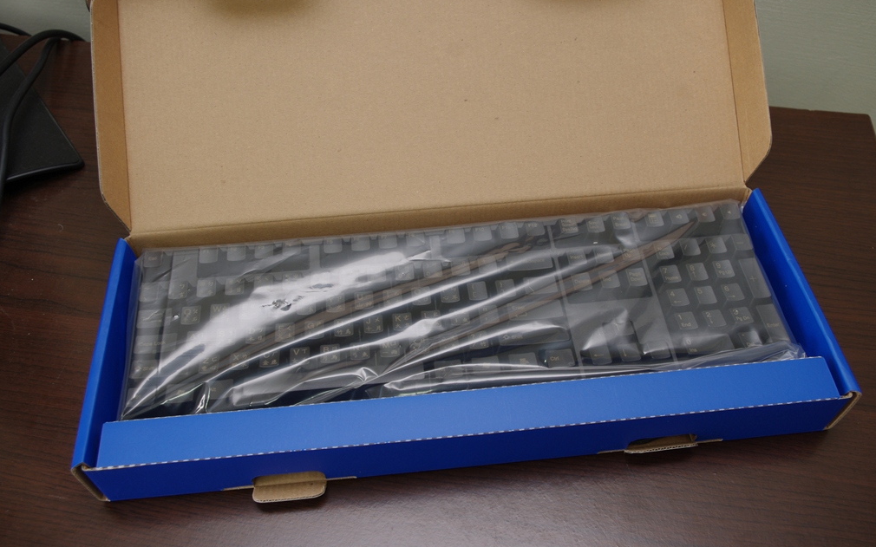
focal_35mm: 32
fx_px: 764
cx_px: 437
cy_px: 278
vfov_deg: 39.4
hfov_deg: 59.7
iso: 200
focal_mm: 21.25
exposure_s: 1/20
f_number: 5
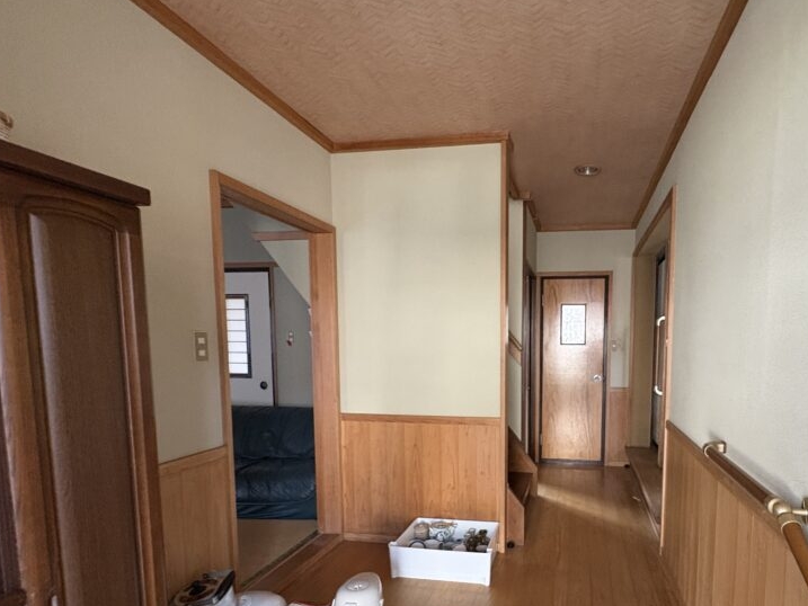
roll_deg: +0.7
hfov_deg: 80.0
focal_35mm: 20
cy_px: 383
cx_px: 513
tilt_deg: -4.2
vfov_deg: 64.9
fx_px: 467
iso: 400
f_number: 2.2
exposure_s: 1/60
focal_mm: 2.22
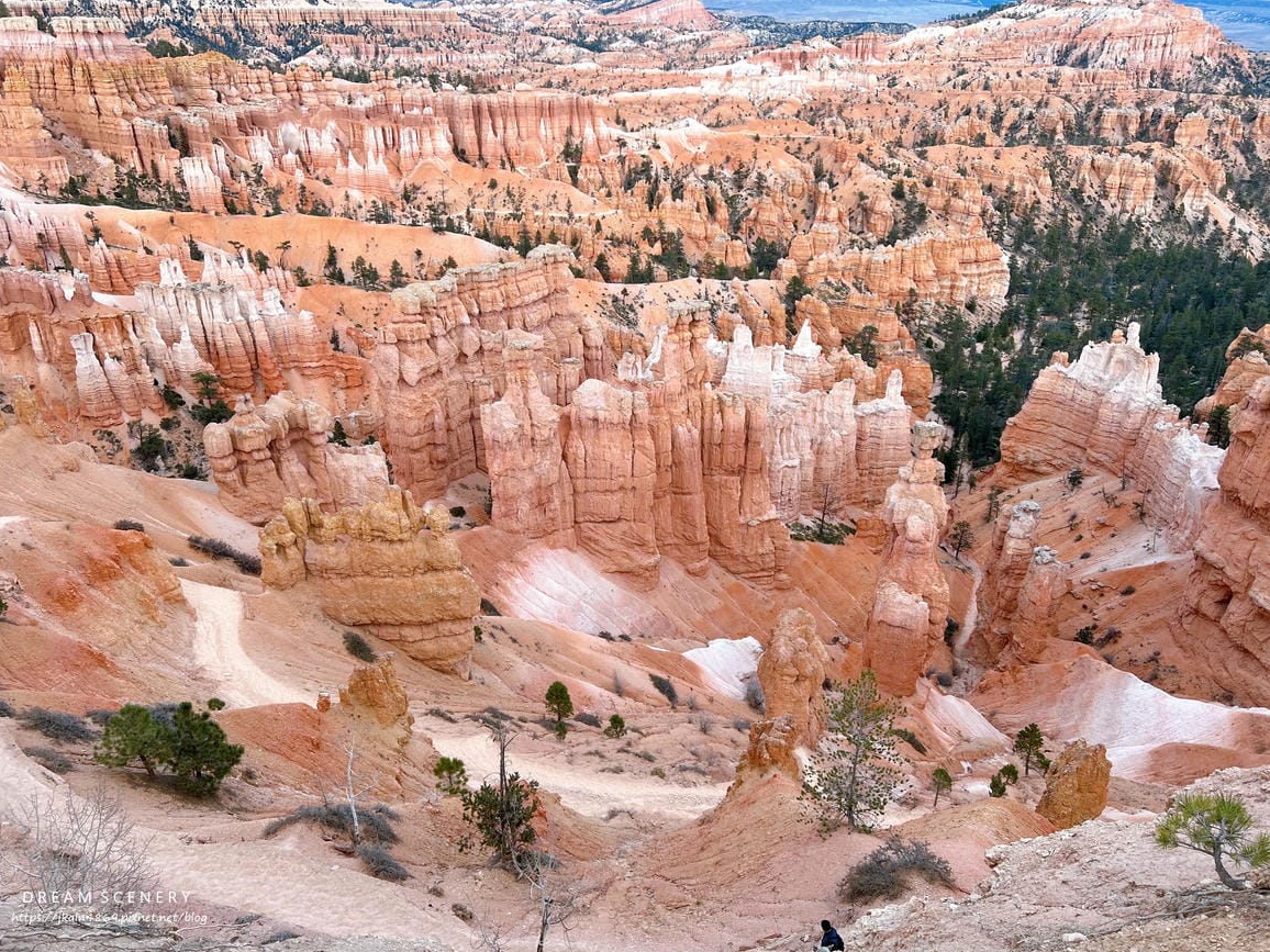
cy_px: 470
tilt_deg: -26.8
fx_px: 991
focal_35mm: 27
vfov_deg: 51.4
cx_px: 616
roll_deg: -0.3
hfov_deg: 65.3
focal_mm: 5.7
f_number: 1.5
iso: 40
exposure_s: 1/197
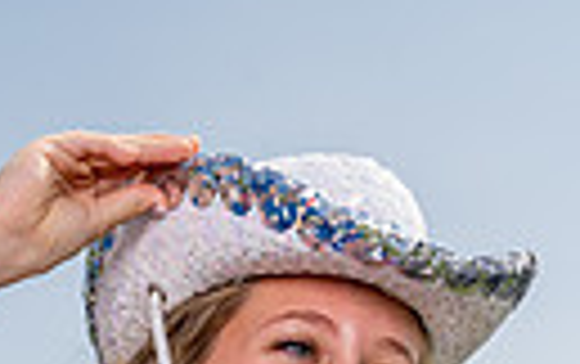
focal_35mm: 202
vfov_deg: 6.2
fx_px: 3197
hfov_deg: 10.4
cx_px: 180
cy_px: 948
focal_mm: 57
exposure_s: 1/250
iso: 200
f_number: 11
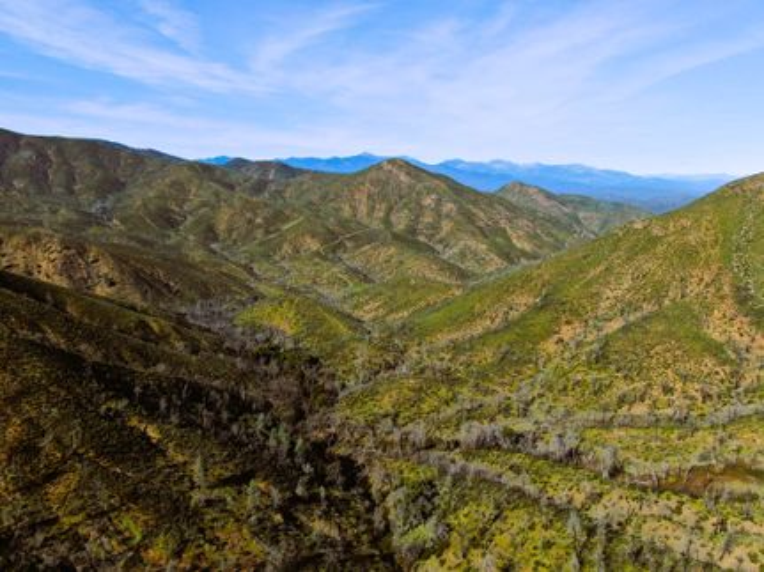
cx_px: 382
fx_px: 662
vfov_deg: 46.8
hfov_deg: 60.0
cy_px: 286
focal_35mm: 30
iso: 100
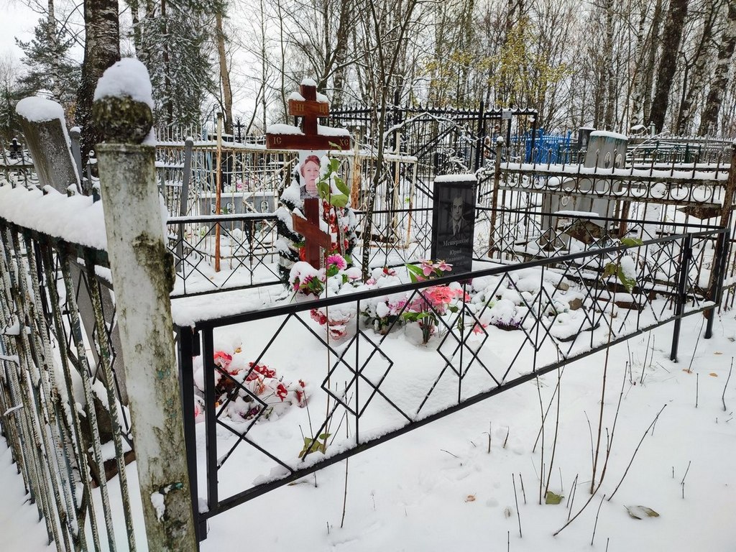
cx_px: 368
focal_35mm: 25
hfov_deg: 69.4
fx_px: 532
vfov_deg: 54.9
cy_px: 276
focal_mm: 6.04
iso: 92
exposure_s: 1/100
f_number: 1.9
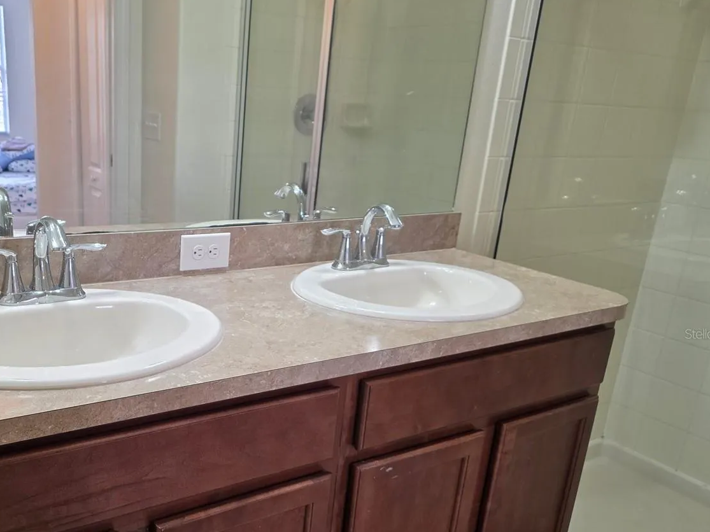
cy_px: 333
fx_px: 677
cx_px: 236
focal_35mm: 33
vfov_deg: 42.6
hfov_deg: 54.2
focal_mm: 6.25
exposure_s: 1/120
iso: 160
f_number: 1.7
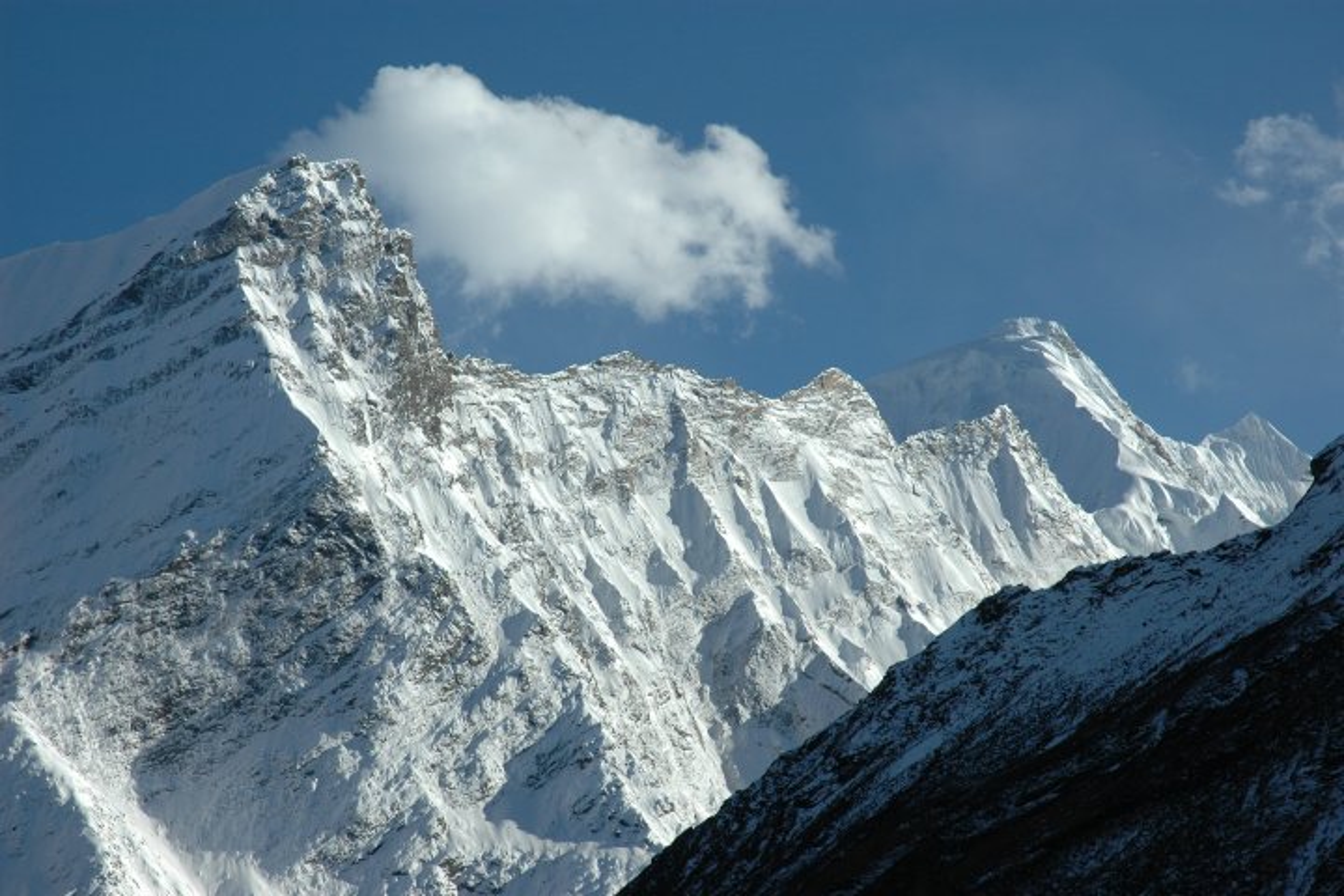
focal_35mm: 93
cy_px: 448
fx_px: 3472
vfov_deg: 14.7
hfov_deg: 21.9
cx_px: 672
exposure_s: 1/400
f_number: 10
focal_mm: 62
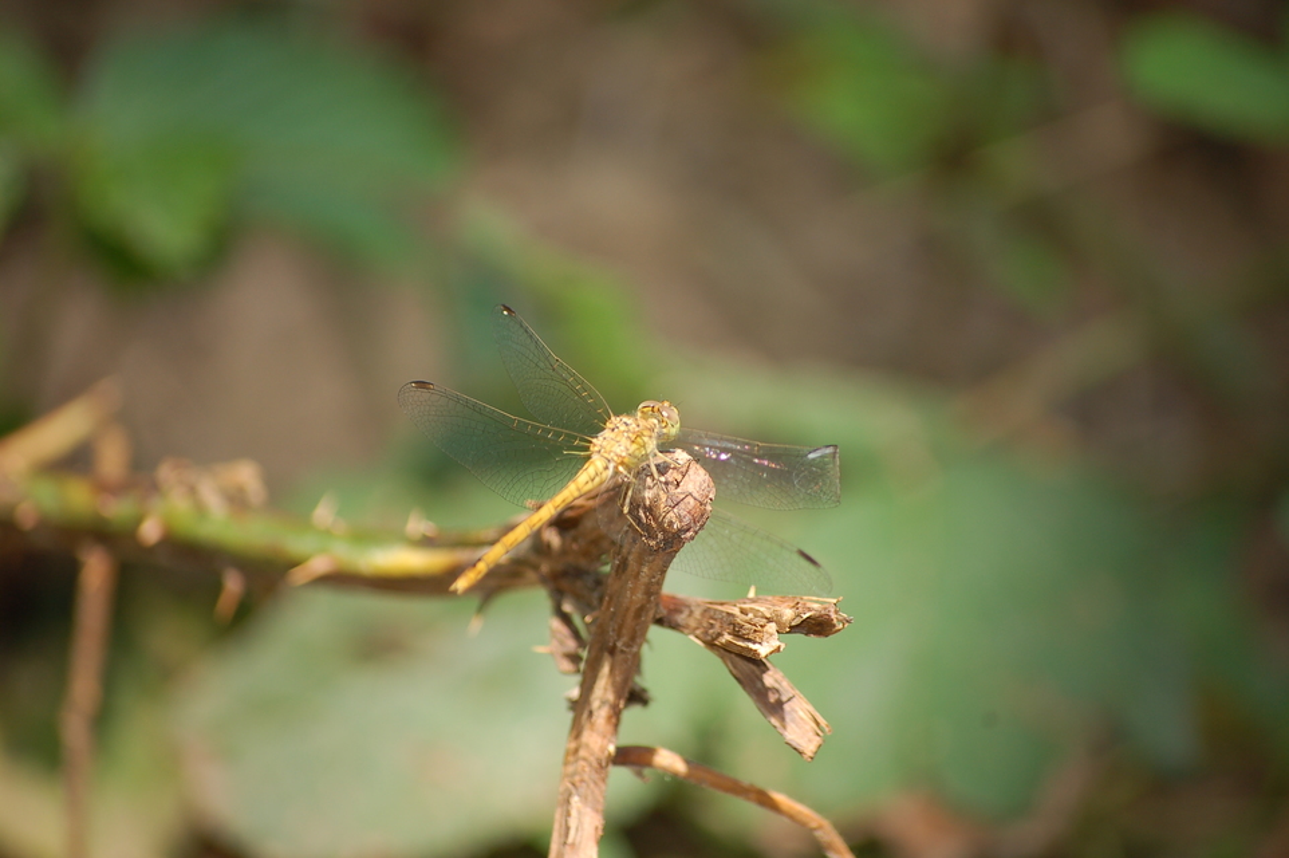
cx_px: 644
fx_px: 10734
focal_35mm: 300
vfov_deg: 4.6
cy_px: 429
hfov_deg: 6.9
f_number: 5.6
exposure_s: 1/200
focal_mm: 200
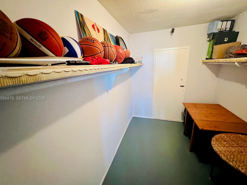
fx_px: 100
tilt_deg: -18.0
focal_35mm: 14
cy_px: 99
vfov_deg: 85.5
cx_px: 125
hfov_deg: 102.1
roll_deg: +3.0
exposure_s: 1/40
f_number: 1.8
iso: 800
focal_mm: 1.57
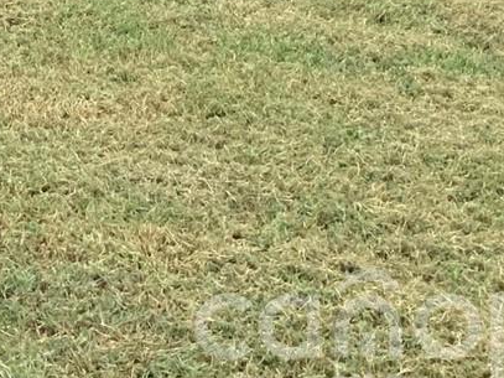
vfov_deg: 9.1
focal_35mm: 146
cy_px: -532
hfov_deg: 12.6
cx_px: -328
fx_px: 2125
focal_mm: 3
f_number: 1.8
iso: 16
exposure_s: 1/869
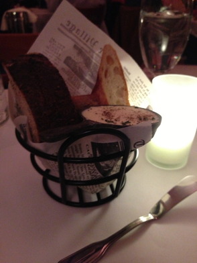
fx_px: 250
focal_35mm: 33
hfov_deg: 42.9
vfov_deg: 55.4
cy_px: 132
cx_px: 98
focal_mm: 4.13
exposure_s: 1/15
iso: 500
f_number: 2.4
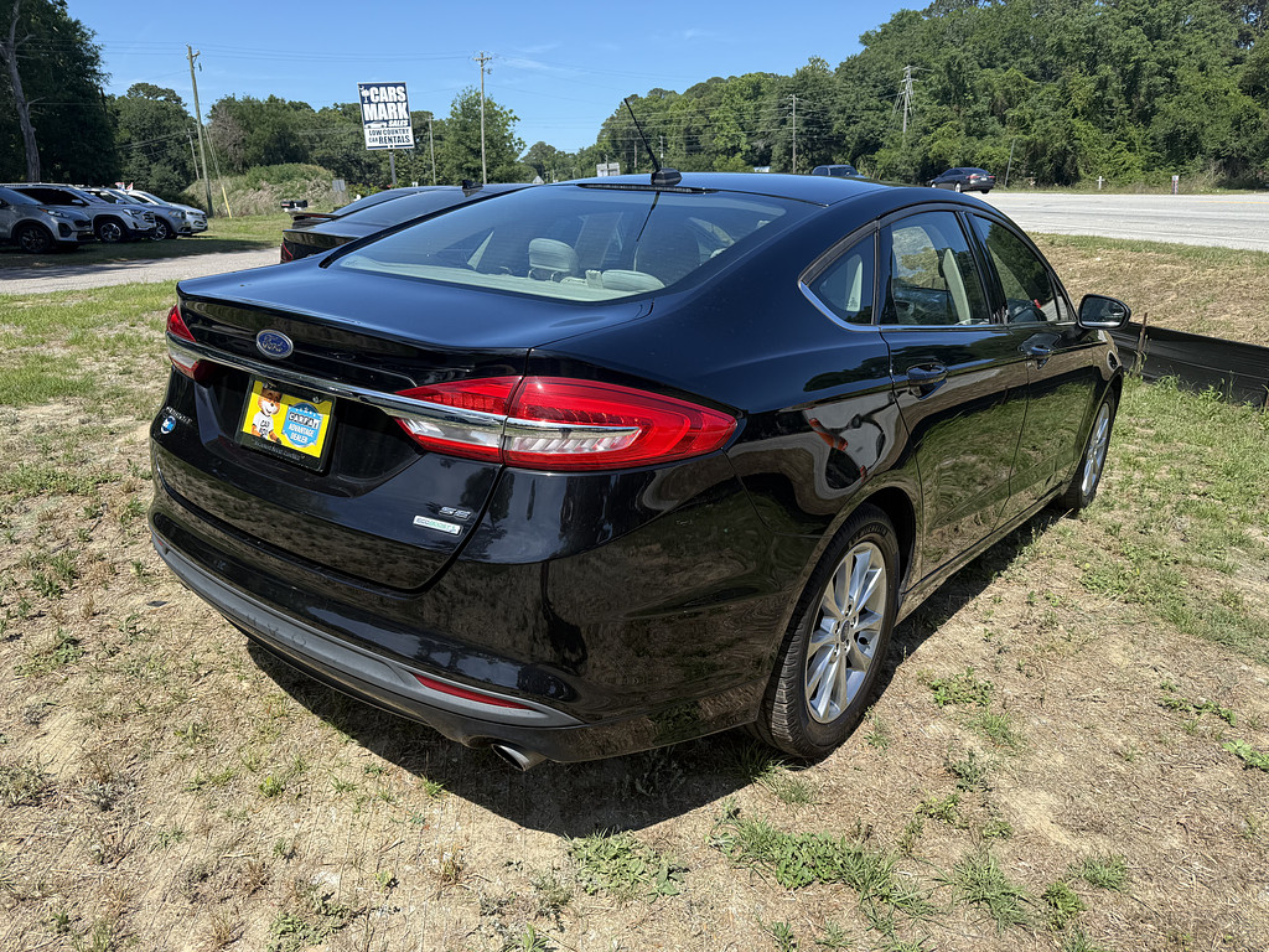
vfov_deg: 56.8
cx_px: 634
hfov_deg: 71.6
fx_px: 880
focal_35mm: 24
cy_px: 476
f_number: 1.78
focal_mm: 6.76
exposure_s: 1/2801
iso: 80
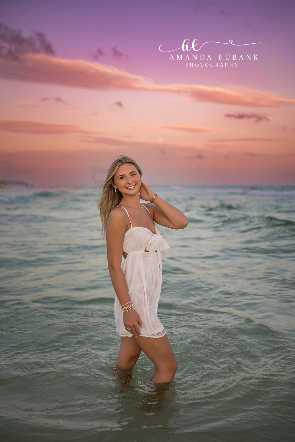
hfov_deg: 37.9
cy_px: 221
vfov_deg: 54.4
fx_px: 430
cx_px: 148
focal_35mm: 35
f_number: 1.8
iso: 320
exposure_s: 1/2000
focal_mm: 35
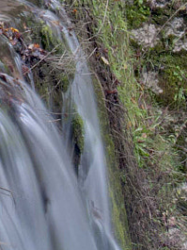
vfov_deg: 14.0
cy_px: 11
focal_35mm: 139
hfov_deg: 10.5
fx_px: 1000
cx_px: -43
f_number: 22
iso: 100
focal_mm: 16
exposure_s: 1.3
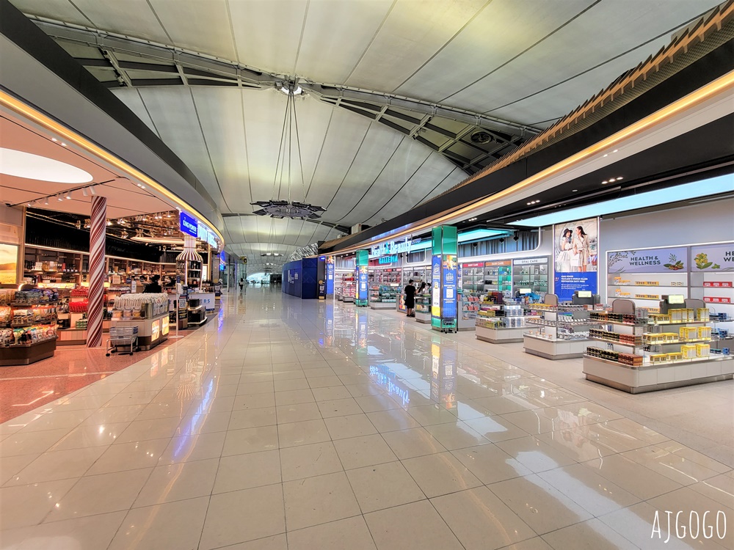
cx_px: 367
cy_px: 275
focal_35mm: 13
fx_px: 276
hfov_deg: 106.2
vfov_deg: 89.9
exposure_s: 1/120
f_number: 2.2
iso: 64
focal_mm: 2.2
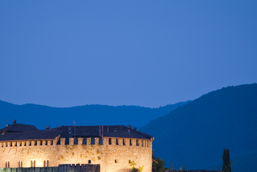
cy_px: 145
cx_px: 120
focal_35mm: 381
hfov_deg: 5.4
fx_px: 2723
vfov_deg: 3.6
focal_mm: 150
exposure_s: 8
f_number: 5
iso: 100
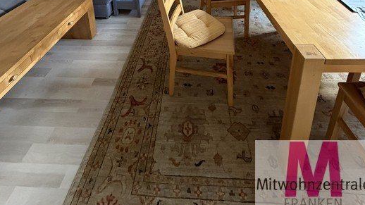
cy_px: -41
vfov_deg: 39.0
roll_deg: -0.5
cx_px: 183
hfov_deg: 83.9
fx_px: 203
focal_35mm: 21
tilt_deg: -16.6
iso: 500
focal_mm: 2.22
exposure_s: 1/60
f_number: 2.2
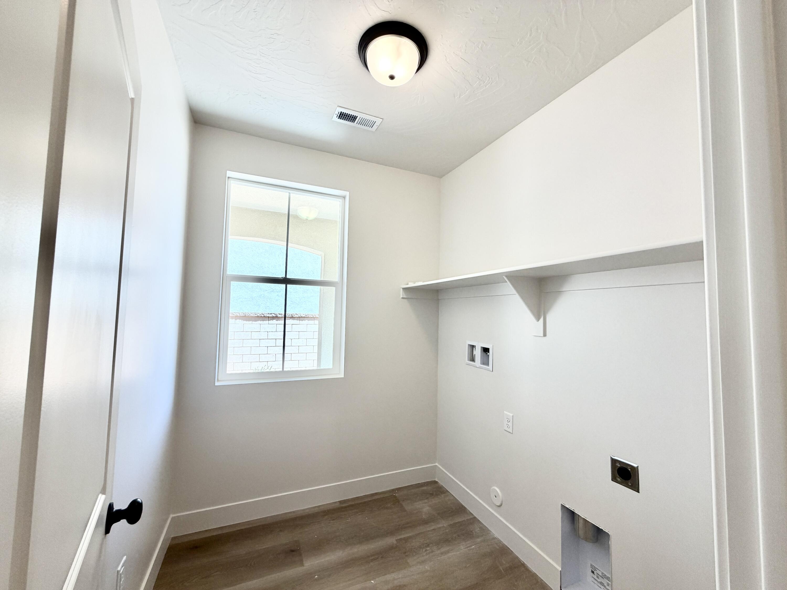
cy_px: 295
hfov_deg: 102.1
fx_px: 318
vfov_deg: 85.7
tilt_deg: +3.7
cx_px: 394
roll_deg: -1.5
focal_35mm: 14
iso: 64
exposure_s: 1/120
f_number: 2.2
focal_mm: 2.22
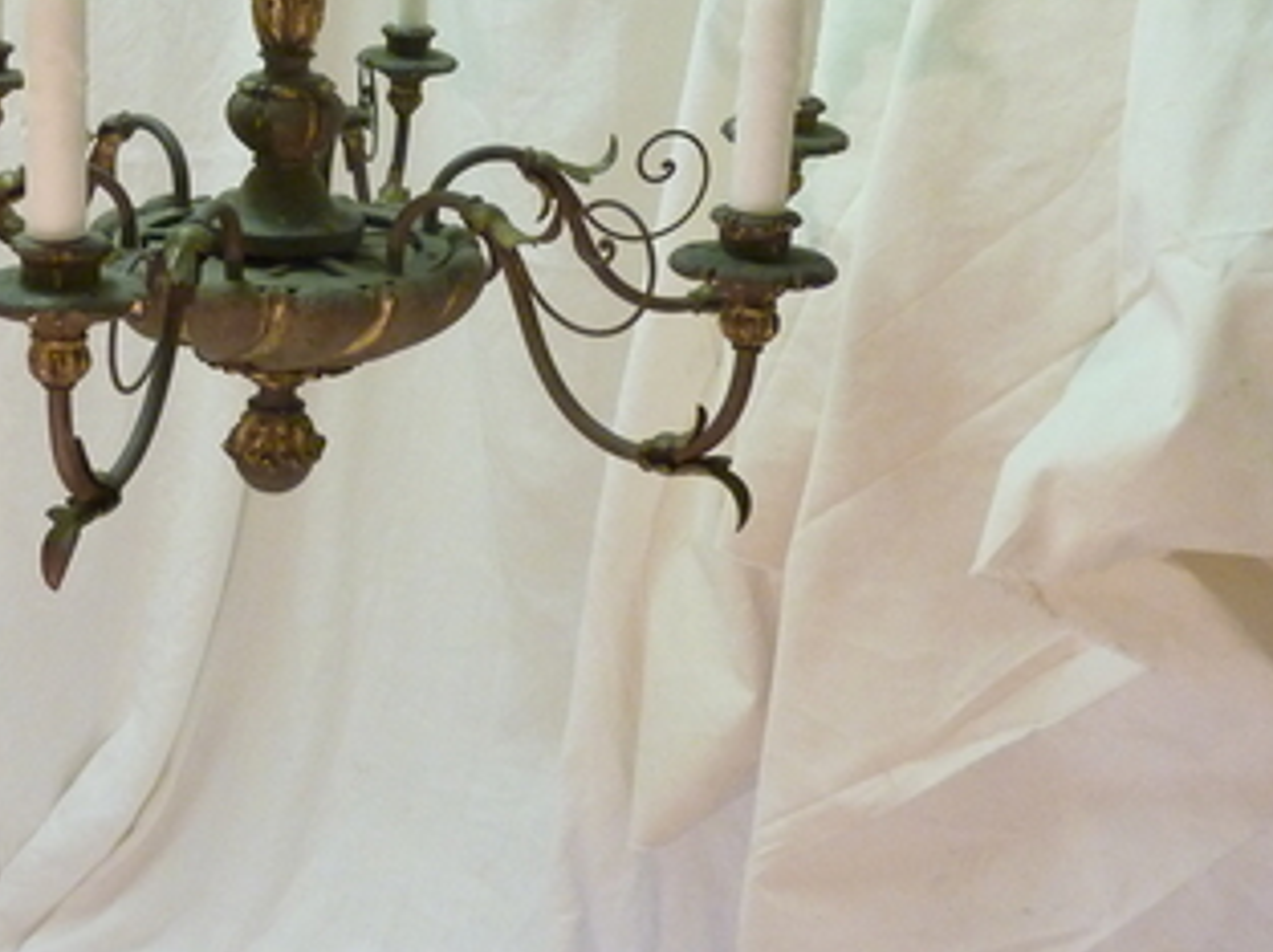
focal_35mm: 48
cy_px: 175
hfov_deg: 38.4
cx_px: 277
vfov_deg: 29.4
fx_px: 1763
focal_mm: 4.1
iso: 400
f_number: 3.3
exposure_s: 1/25
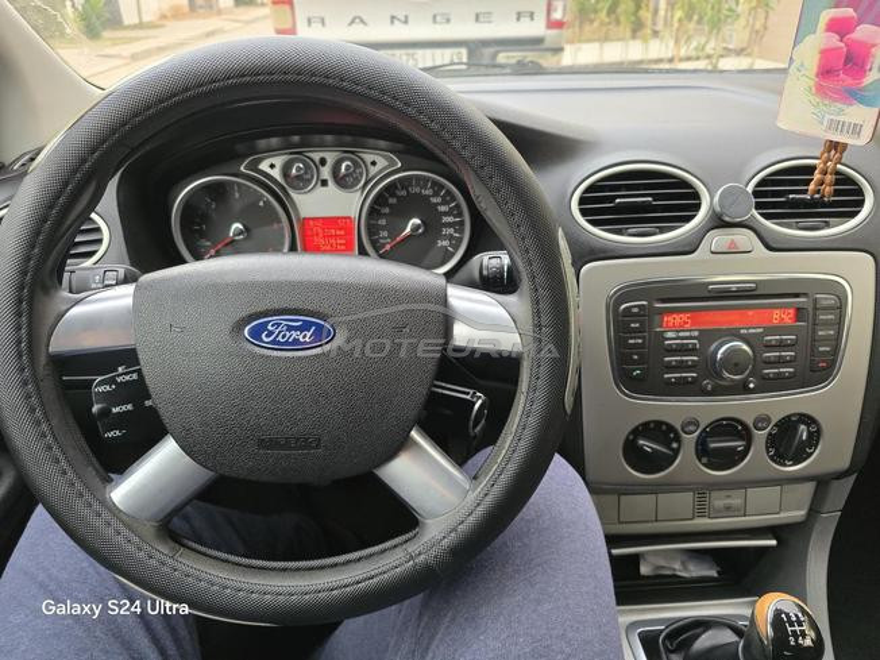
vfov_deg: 58.9
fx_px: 585
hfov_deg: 73.9
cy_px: 330
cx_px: 440
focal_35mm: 23
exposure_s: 1/100
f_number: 1.7
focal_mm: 6.3
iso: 640
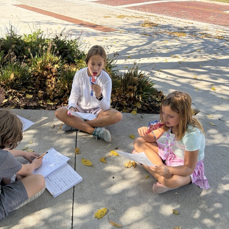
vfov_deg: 52.5
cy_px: 114
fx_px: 232
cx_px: 85
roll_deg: -4.5
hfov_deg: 51.9
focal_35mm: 31
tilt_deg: -31.1
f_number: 1.6
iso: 64
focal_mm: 5.96
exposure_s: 1/820
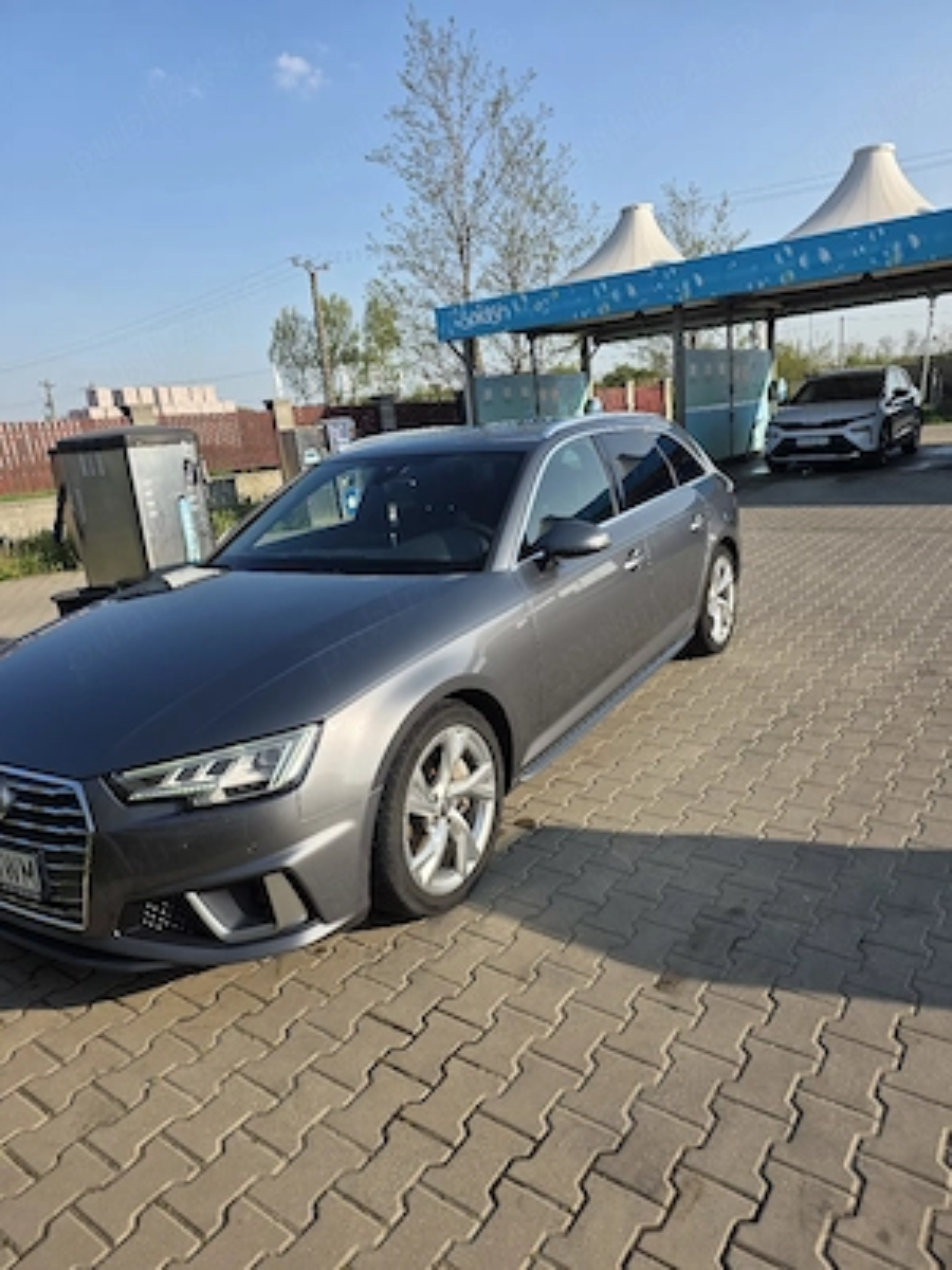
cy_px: 635
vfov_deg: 73.9
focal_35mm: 23
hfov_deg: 58.9
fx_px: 843
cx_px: 476
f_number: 1.7
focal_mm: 6.3
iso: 80
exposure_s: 1/5000
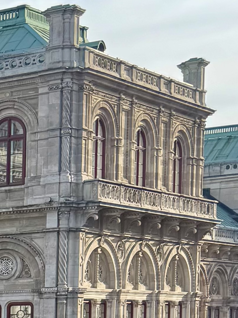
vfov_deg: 14.7
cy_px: 425
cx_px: -380
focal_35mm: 128
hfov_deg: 9.8
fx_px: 1174
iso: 80
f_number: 1.78
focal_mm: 6.76
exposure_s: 1/2710
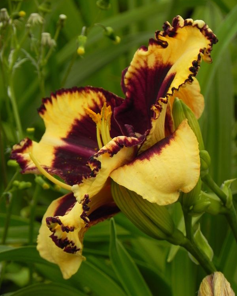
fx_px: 2664
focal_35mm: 304
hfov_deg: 5.1
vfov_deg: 6.4
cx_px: 118
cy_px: 148
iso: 160
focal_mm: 51.8
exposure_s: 1/500
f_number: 5
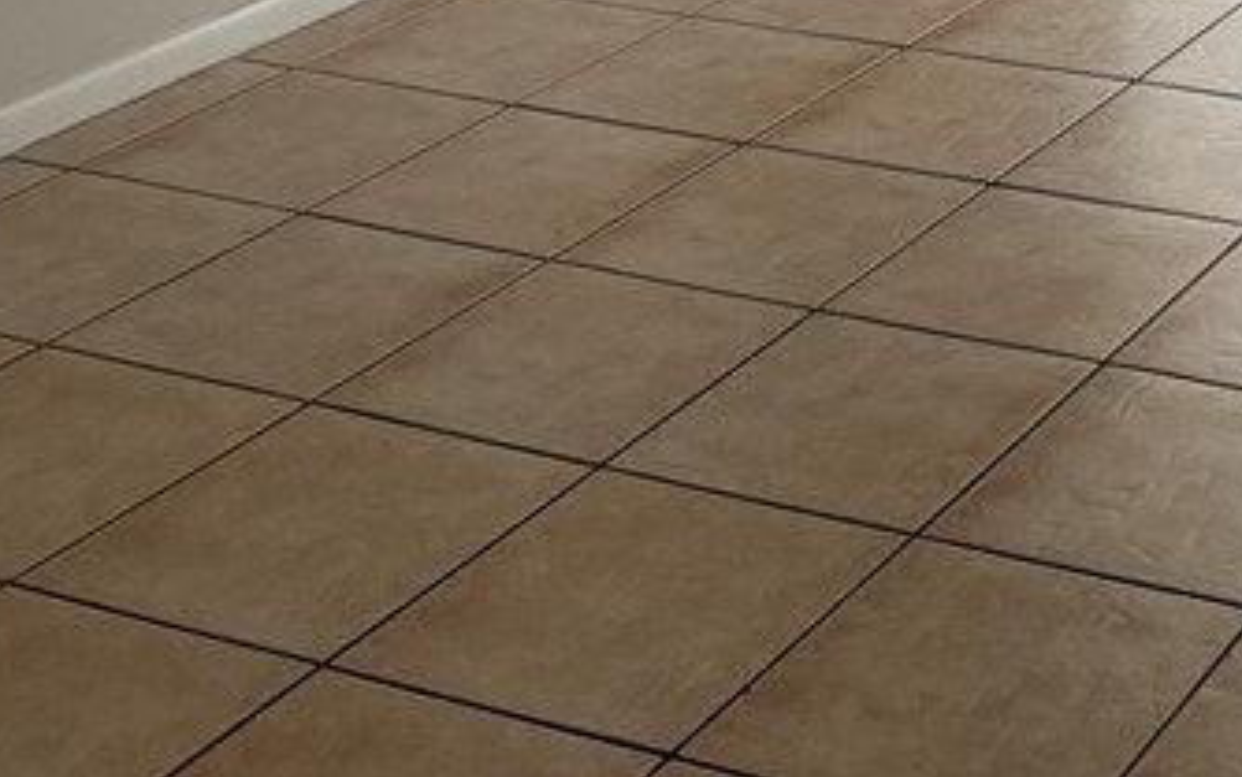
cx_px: 1562
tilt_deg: -10.2
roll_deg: -1.5
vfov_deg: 15.4
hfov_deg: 23.7
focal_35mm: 78
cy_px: -409
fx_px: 2641
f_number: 1.78
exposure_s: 1/110
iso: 200
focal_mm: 6.76
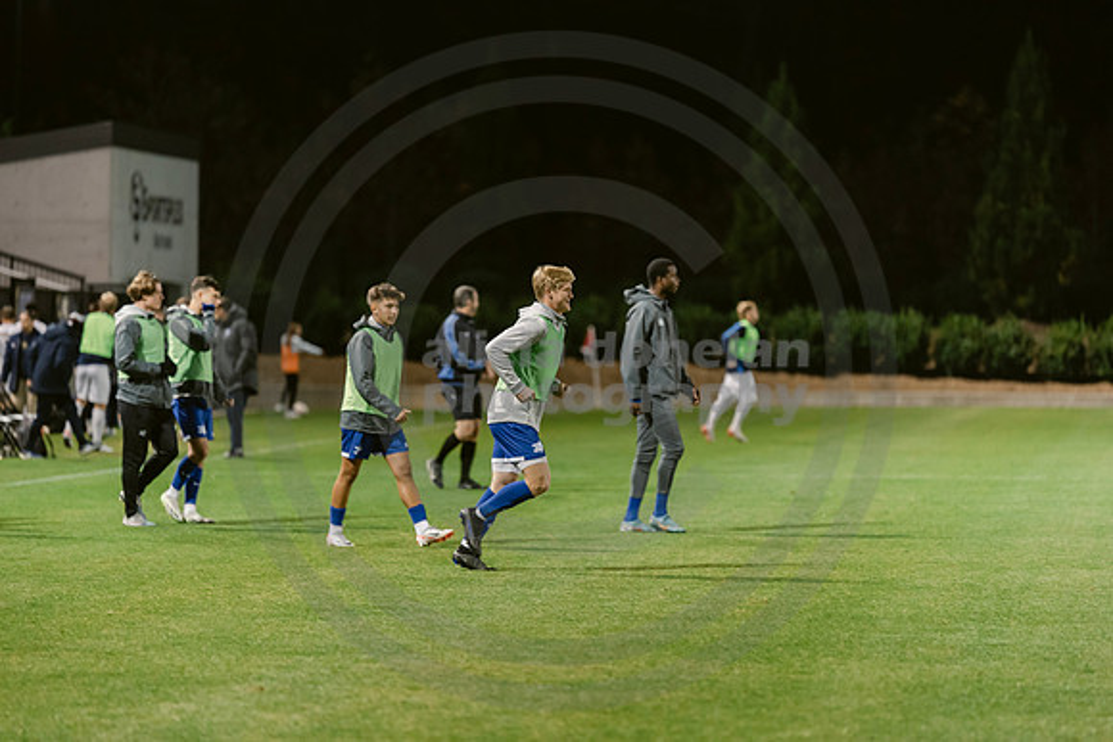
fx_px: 6184
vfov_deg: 6.9
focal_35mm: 200
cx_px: 556
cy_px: 371
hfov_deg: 10.3
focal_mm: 200
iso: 1600
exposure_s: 1/250
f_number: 2.8
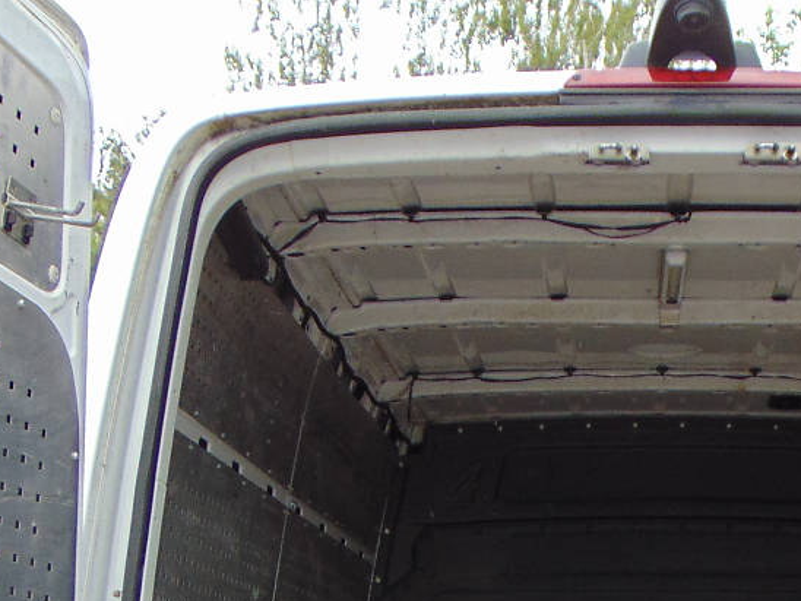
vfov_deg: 18.3
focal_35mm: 73
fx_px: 1689
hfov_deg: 26.2
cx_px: 645
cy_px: 854
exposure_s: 1/640
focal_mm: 4.5
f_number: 3
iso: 80
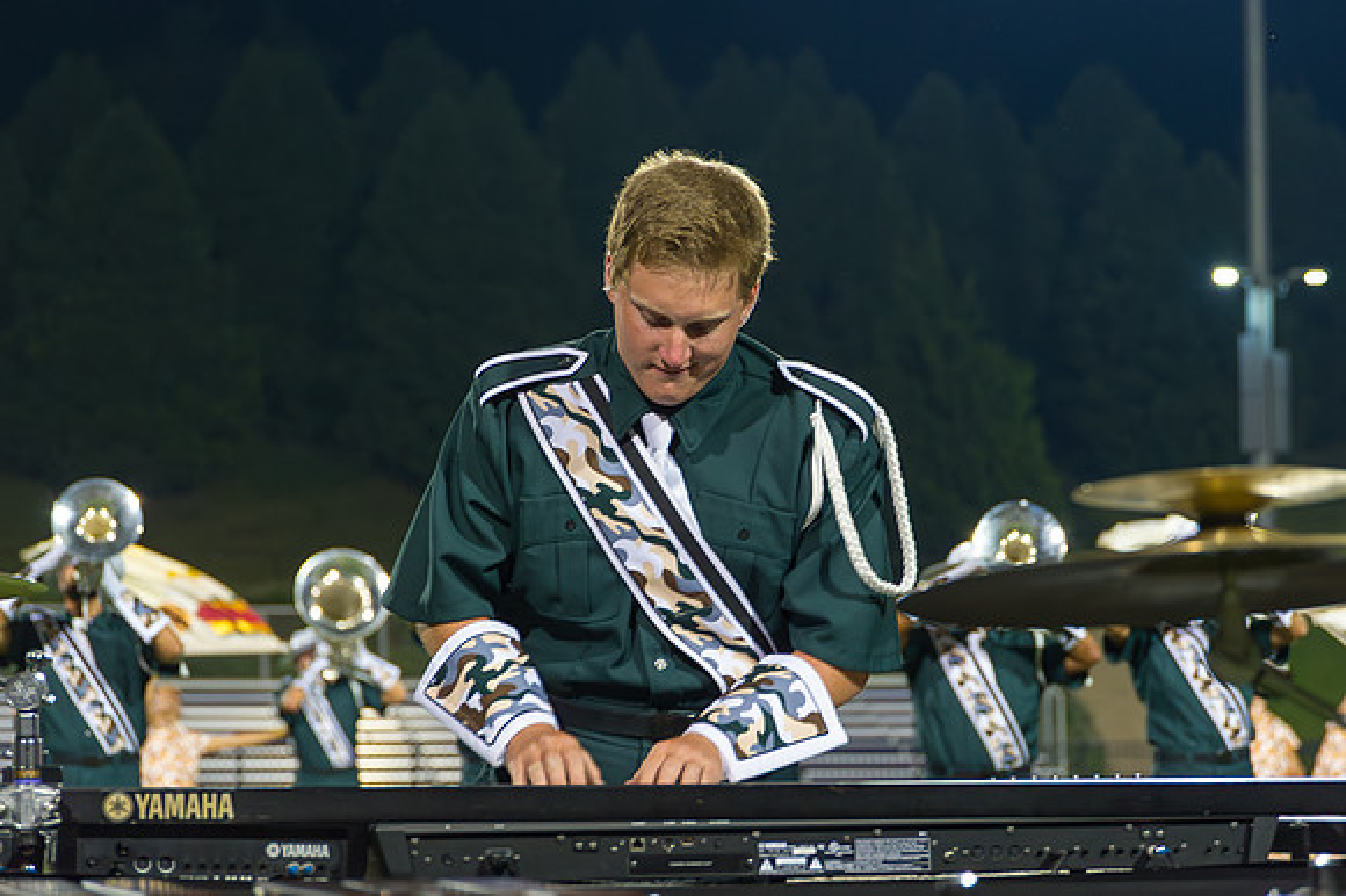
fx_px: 4995
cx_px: 672
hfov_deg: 15.3
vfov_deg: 10.2
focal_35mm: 134
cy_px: 429
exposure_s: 1/160
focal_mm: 120
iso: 3200
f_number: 5.6
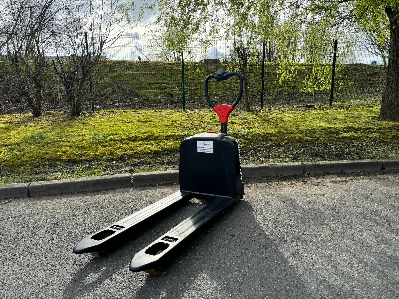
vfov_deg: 56.8
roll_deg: +0.9
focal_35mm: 24
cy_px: 150
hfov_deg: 71.6
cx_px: 200
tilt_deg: -11.7
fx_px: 277
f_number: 1.78
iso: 80
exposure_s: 1/1311
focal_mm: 6.86
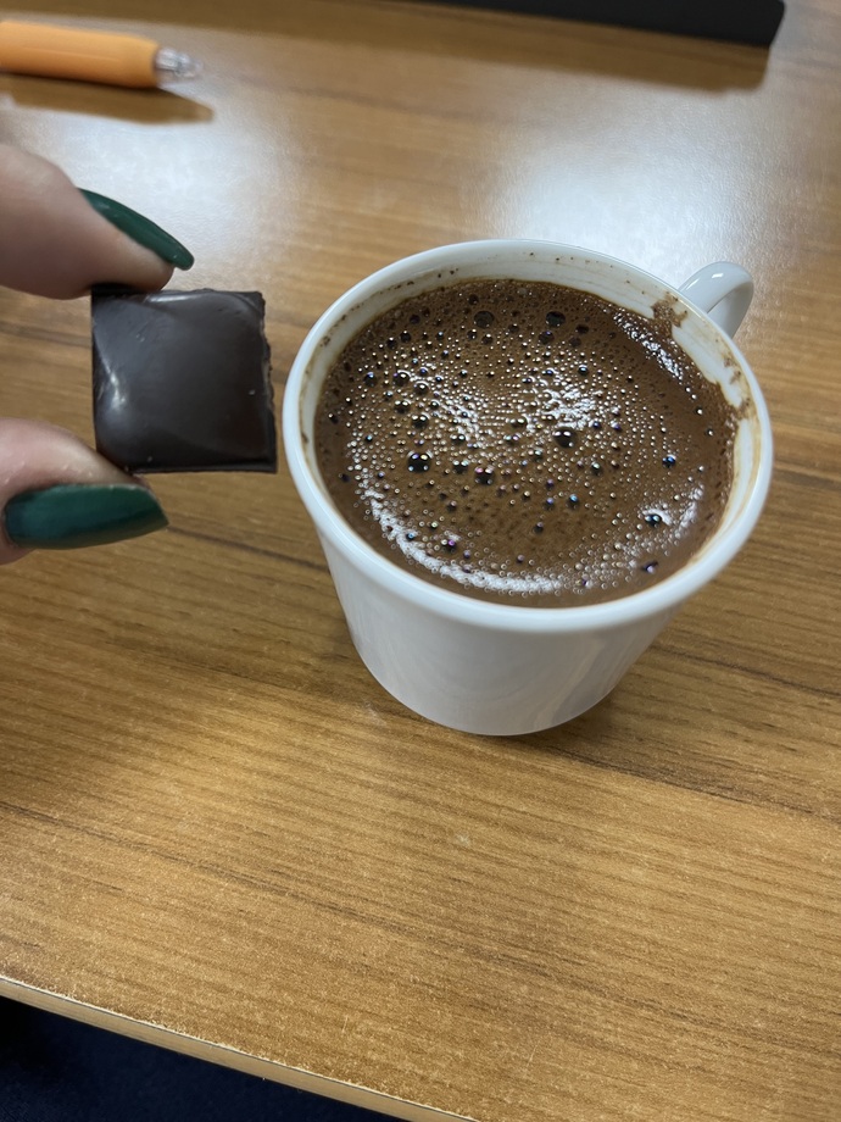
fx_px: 842
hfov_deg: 53.1
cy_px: 561
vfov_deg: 67.3
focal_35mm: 26
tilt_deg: -60.8
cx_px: 420
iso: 125
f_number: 1.6
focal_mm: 5.1
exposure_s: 1/50
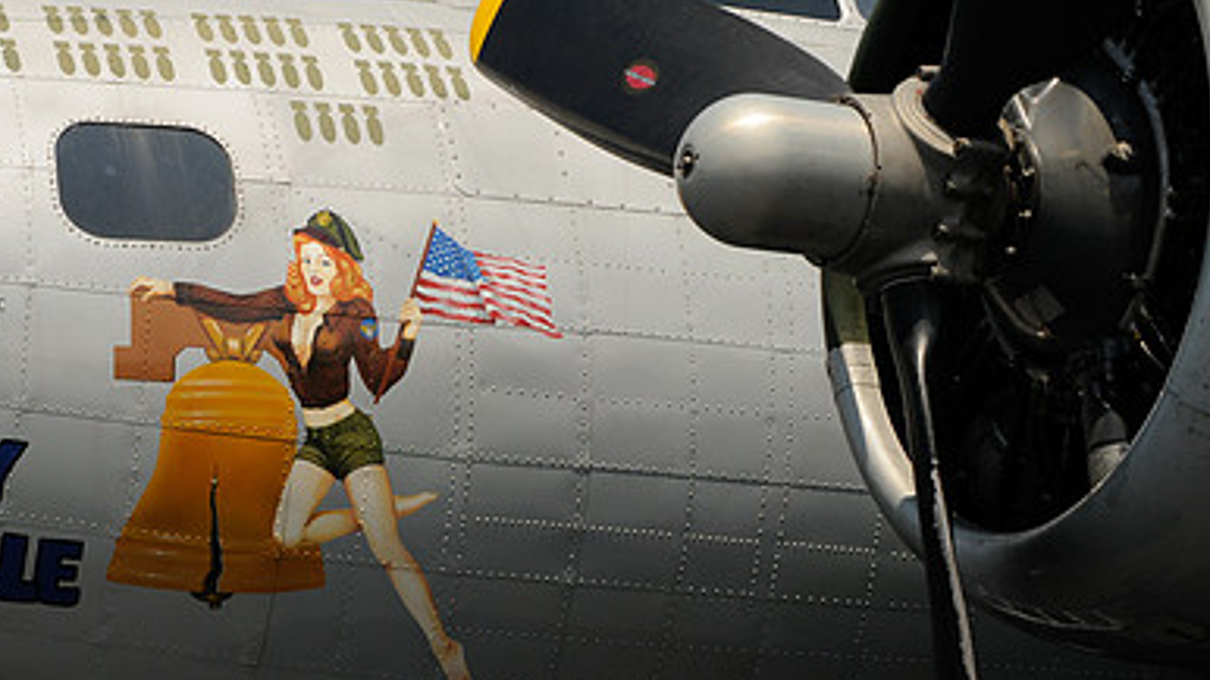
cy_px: 346
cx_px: 364
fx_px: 3785
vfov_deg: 10.3
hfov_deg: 18.1
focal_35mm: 118
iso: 200
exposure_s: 1/500
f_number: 11
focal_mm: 50
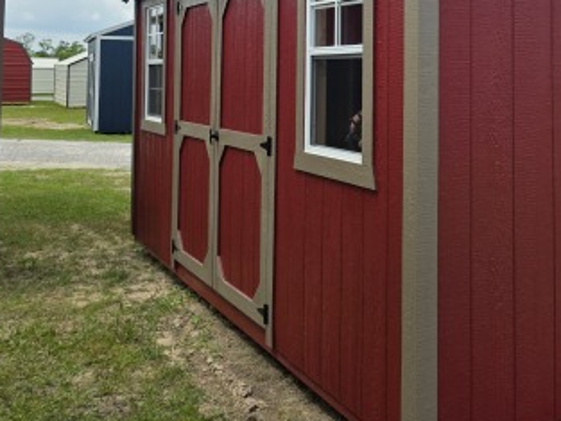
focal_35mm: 47
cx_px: 464
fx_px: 762
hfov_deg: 38.6
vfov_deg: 29.4
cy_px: 29
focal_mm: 6.3
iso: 80
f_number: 1.7
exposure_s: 1/4650
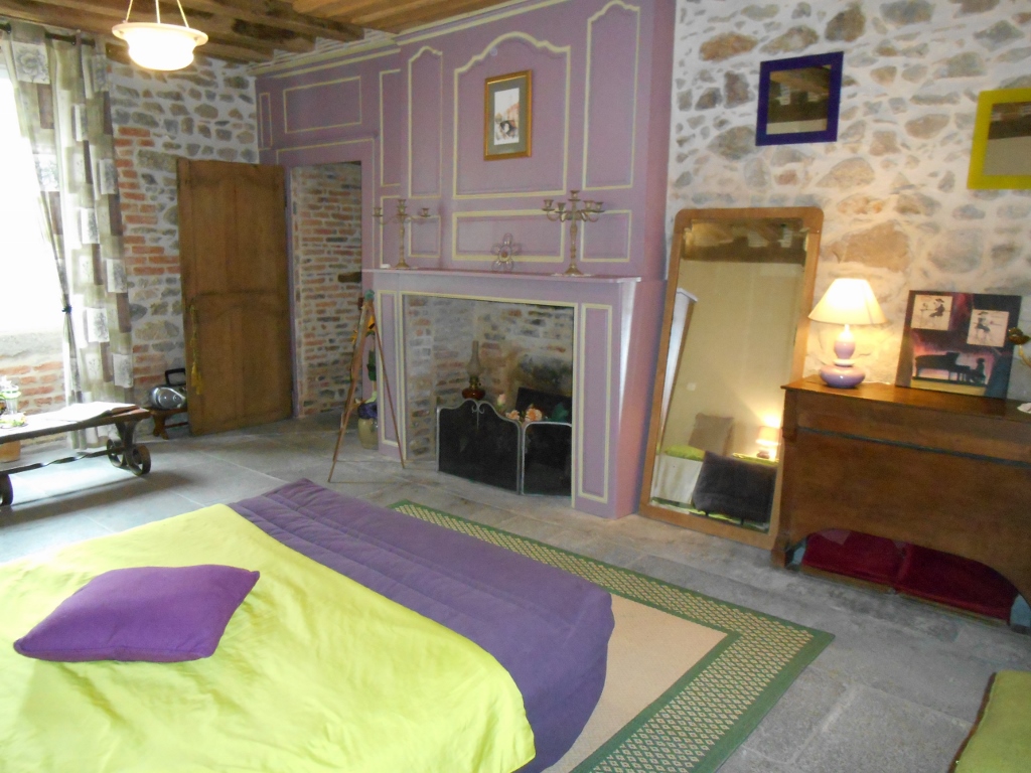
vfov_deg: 53.1
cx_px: 516
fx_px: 774
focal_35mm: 26
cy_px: 386
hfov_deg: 67.3
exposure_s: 1/25
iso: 900
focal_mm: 4.7
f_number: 3.4
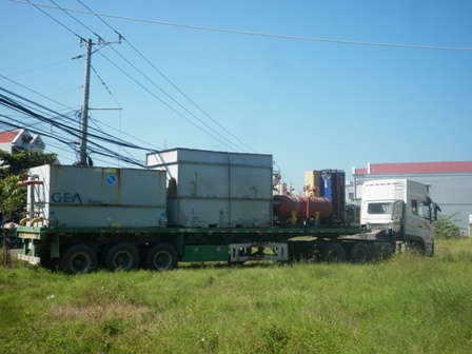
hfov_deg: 38.2
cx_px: 236
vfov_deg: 29.1
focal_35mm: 50
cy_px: 177
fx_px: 682
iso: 80
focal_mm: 9
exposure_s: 1/640
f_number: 3.8
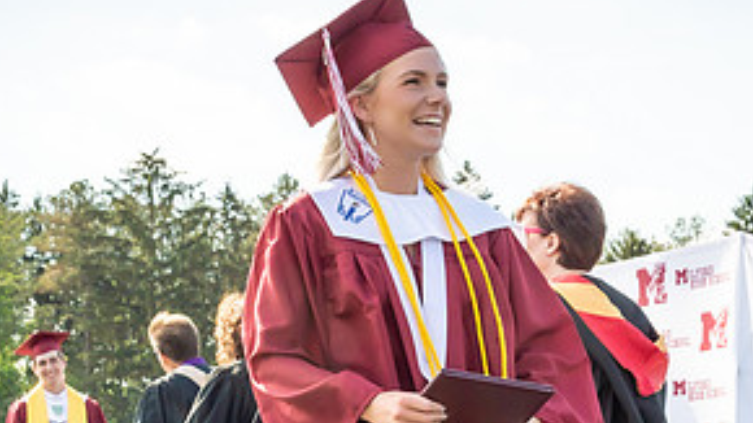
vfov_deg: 13.5
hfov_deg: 24.1
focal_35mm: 88
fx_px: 1757
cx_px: 469
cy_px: 467
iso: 200
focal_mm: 24
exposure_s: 1/800
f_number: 7.1
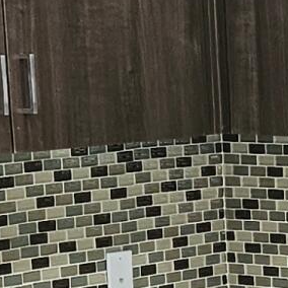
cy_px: 334
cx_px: 555
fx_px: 2024
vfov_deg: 8.1
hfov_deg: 7.8
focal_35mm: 215
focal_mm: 5.4
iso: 320
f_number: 1.8
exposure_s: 1/120
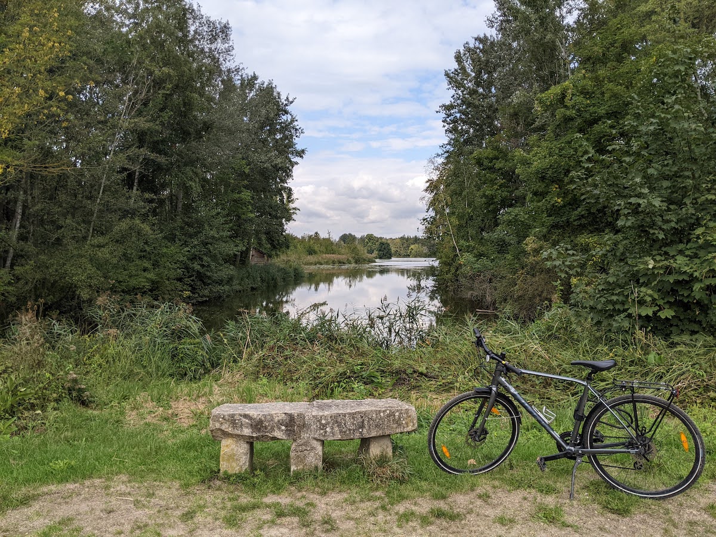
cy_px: 268
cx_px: 358
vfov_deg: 51.4
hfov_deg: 65.3
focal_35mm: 27
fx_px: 558
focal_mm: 4.44
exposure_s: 1/2611
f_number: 1.8
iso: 70
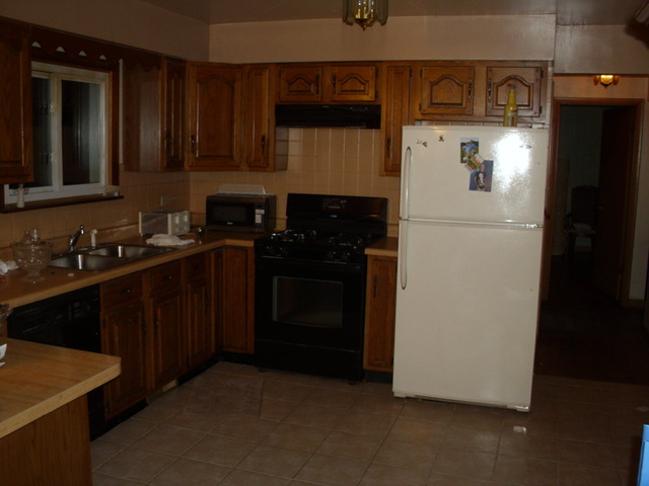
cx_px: 324
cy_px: 243
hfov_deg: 49.0
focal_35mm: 38
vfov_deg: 37.7
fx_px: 712
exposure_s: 1/60
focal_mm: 6.3
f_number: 2.9
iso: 200
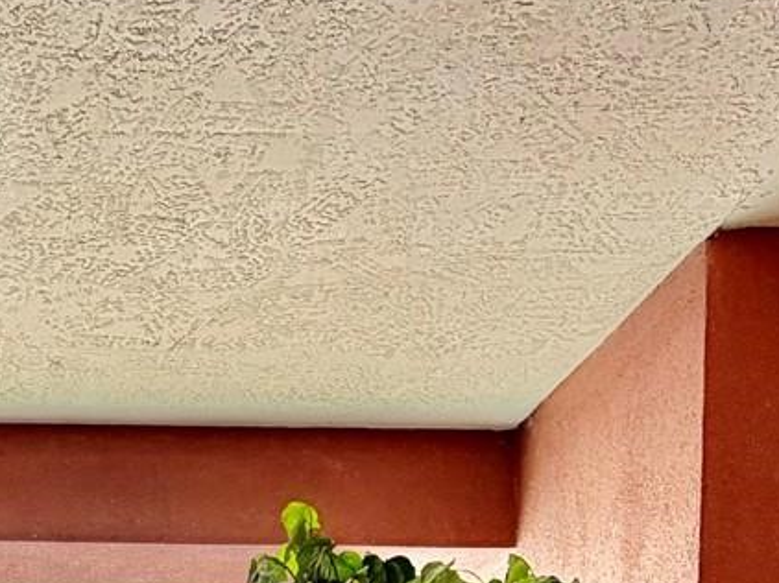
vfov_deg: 17.3
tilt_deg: +0.1
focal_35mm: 68
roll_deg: -1.2
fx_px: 1529
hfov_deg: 26.2
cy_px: 1068
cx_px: -96
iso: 64
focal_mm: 2.22
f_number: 2.2
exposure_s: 1/121
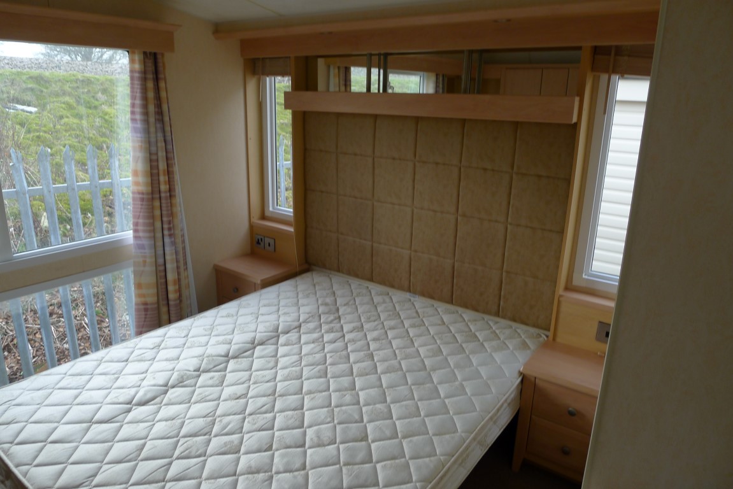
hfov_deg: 73.7
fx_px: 489
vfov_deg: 53.2
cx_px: 366
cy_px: 244
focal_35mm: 24
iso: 80
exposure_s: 1/100
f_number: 2
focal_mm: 5.1
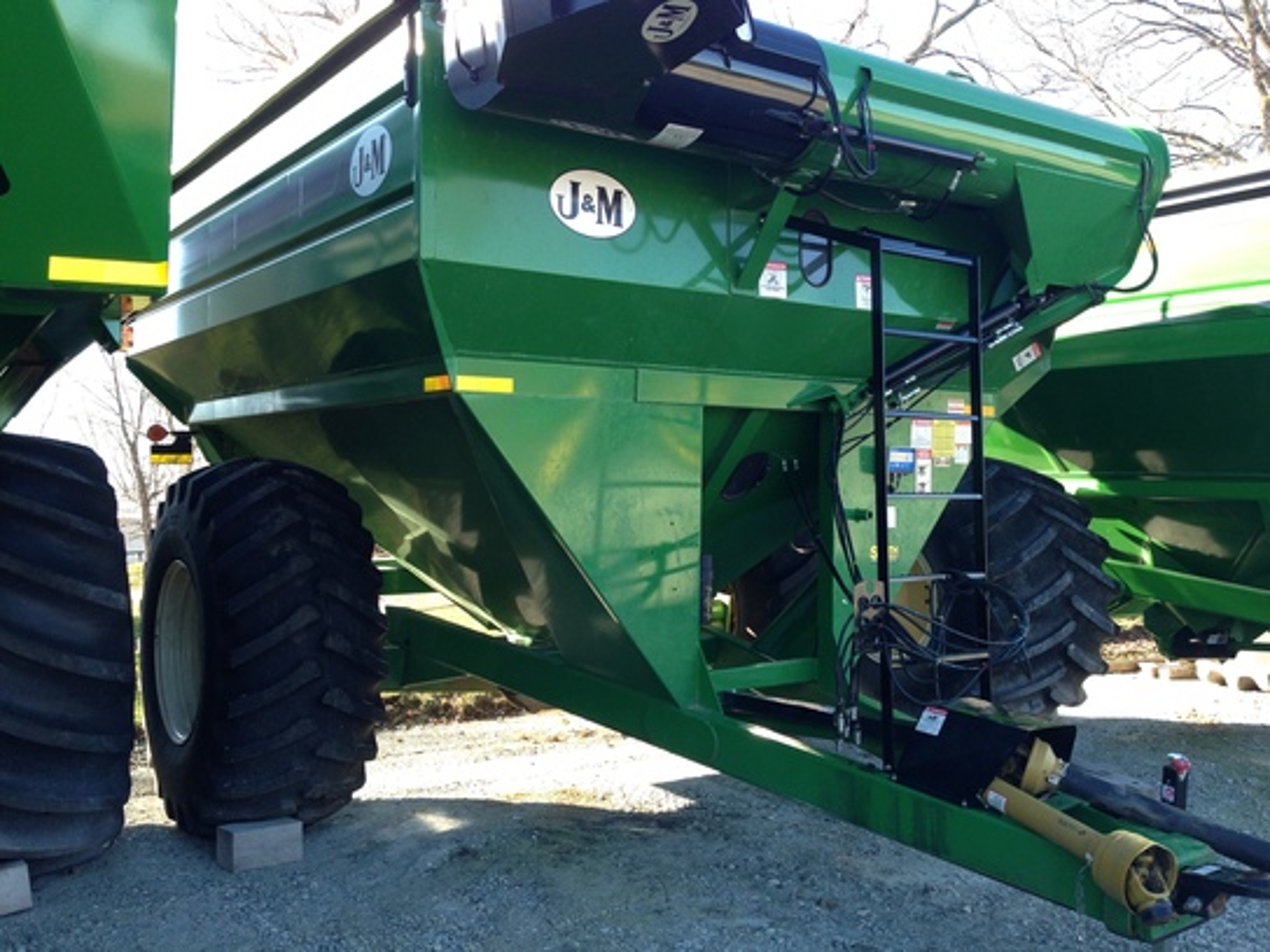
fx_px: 1211
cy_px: 476
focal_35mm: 33
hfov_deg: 55.4
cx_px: 635
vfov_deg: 42.9
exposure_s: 1/160
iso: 64
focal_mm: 4.13
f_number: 2.4
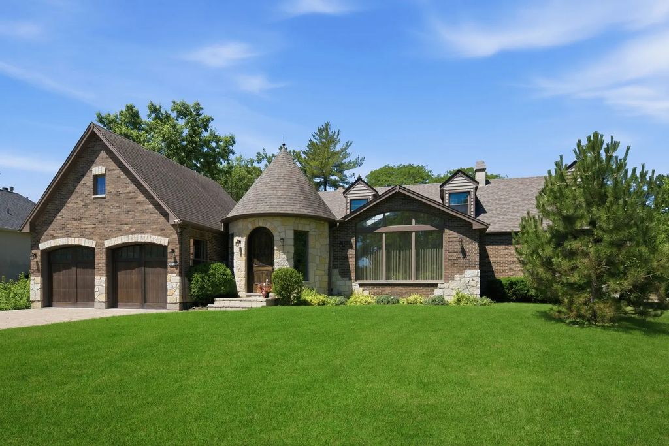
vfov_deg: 67.4
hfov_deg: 90.0
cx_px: 334
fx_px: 335
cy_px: 223
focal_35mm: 18
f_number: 5
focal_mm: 18
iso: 100
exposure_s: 1/500
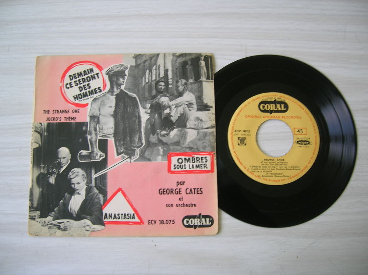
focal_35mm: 34
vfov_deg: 41.7
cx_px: 184
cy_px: 138
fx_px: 361
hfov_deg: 54.0
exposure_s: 1/16.3
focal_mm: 5.7
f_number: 2.9
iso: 50
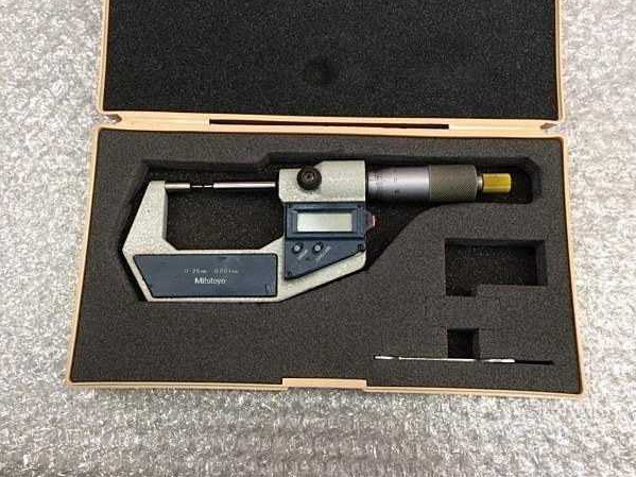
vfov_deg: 45.4
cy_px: 224
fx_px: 569
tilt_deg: -77.9
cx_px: 322
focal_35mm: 31
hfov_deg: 58.4
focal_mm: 4.15
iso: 125
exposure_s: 1/30
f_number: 2.2
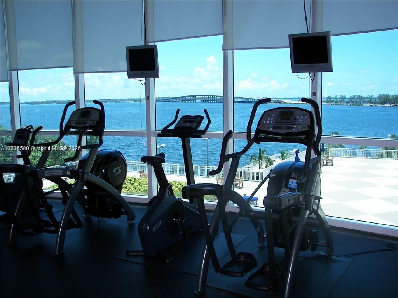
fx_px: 414
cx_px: 199
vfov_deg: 39.7
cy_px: 149
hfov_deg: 51.4
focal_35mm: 36
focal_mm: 6
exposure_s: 1/320
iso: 50
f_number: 2.8
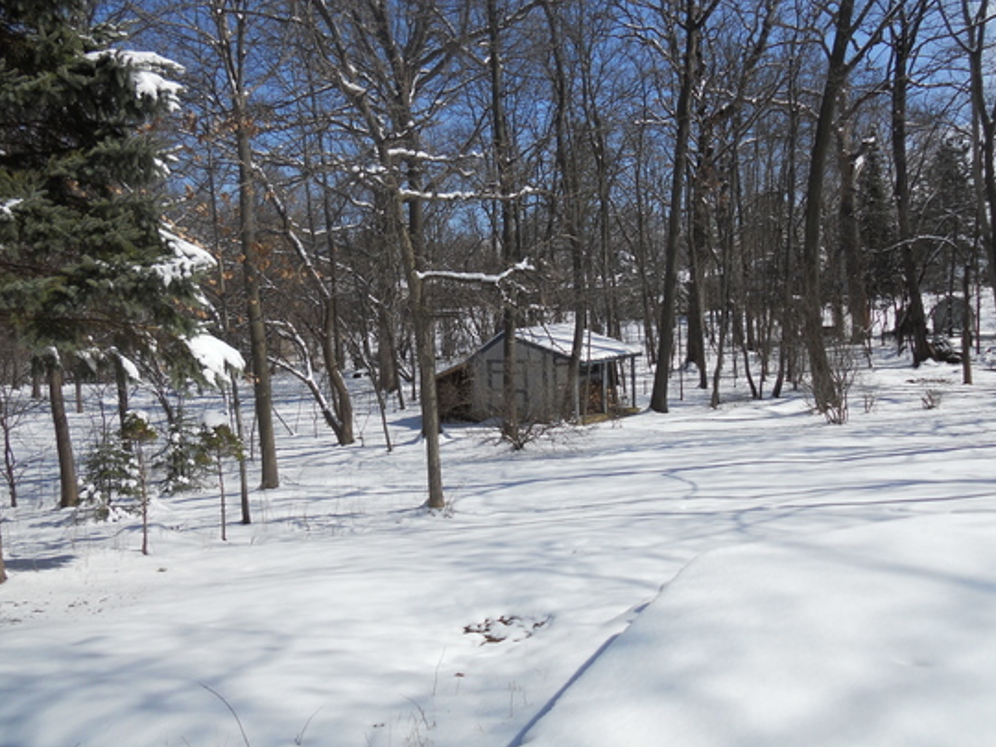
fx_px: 921
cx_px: 515
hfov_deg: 56.8
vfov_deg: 44.1
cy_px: 350
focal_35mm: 32
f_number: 3.2
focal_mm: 4.9
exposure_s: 1/1500
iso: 80
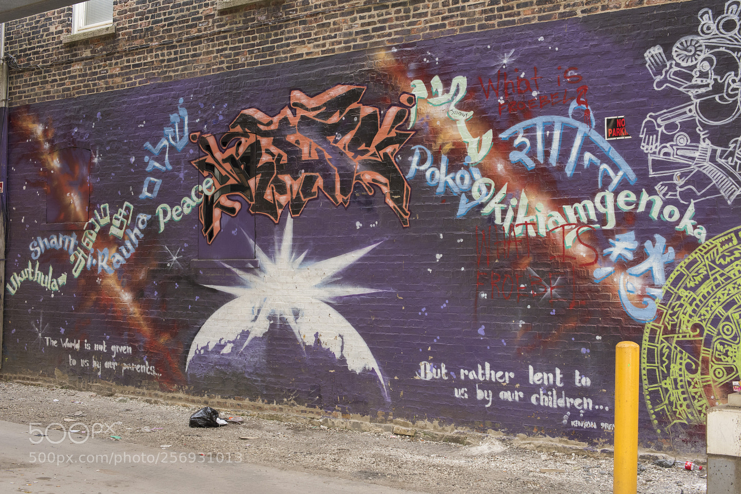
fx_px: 1029
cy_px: 247
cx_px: 370
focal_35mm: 50
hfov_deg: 39.6
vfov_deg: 27.0
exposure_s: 1/100
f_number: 8
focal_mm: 50
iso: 640
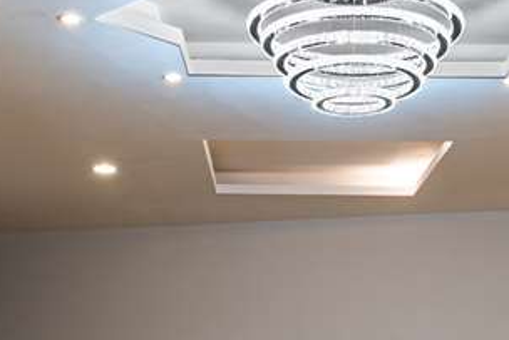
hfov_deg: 25.6
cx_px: 280
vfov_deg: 16.7
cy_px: 389
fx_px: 1117
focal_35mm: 79
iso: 100
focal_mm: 16
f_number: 11
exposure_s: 1/3
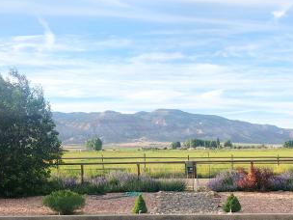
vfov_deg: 24.6
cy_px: 157
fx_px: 499
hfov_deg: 32.6
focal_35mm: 59
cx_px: 181
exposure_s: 1/1656
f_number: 1.8
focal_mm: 3.99
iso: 20
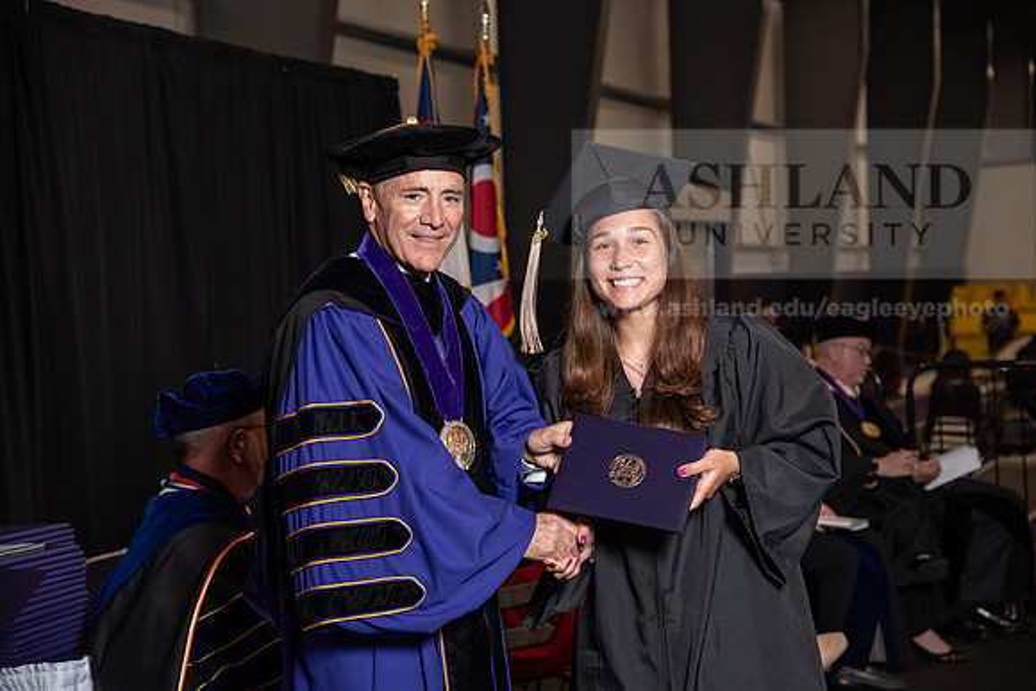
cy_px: 346
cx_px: 518
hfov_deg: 26.0
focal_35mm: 78
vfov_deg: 17.5
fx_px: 2245
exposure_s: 1/200
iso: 1000
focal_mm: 78
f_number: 5
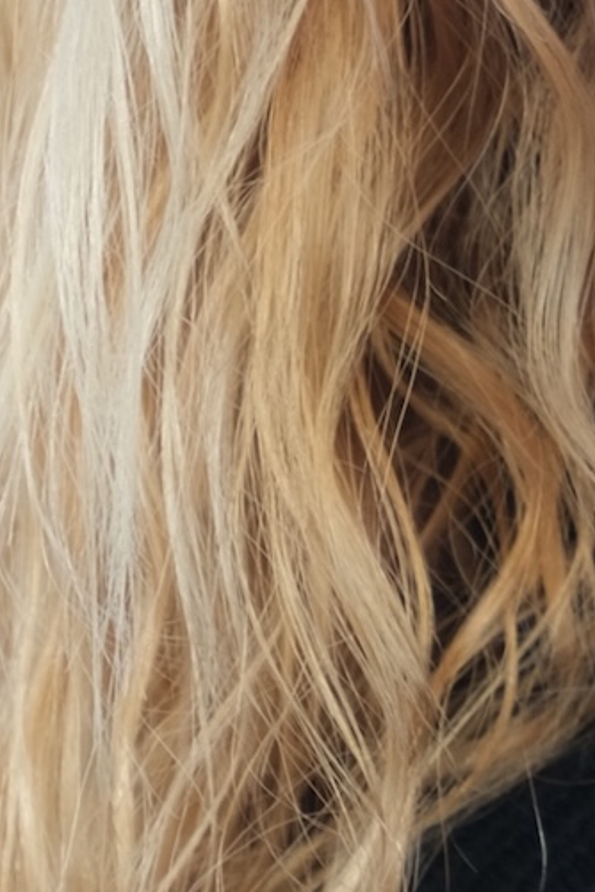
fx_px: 7834
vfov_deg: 6.5
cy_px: 240
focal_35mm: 316
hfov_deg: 4.3
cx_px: 1209
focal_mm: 44.5
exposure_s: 1/75
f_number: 5.6
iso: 320
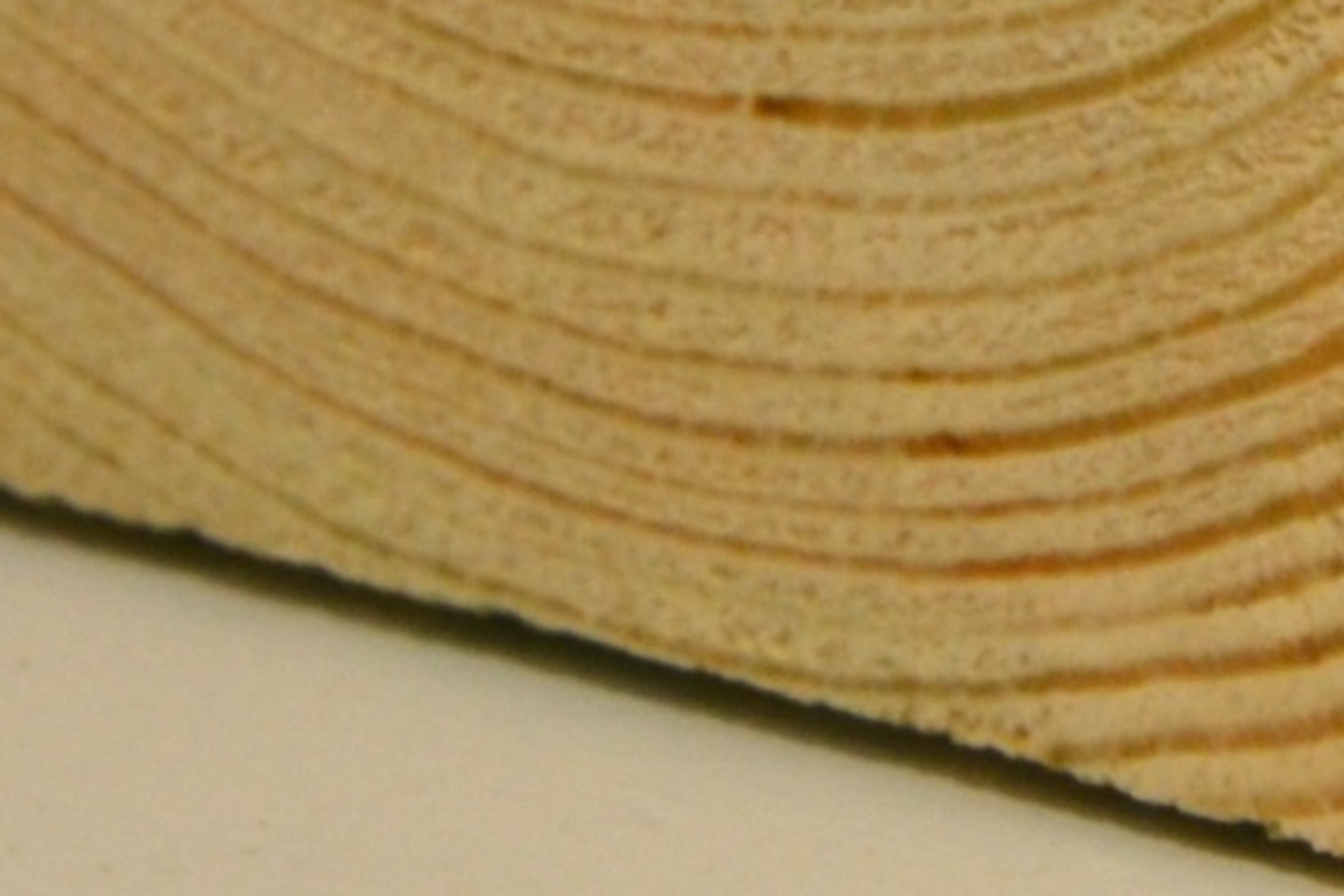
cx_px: 1790
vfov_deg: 2.5
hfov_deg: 3.8
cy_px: -594
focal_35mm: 541
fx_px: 20196
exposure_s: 1/125
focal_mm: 62
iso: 400
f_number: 8
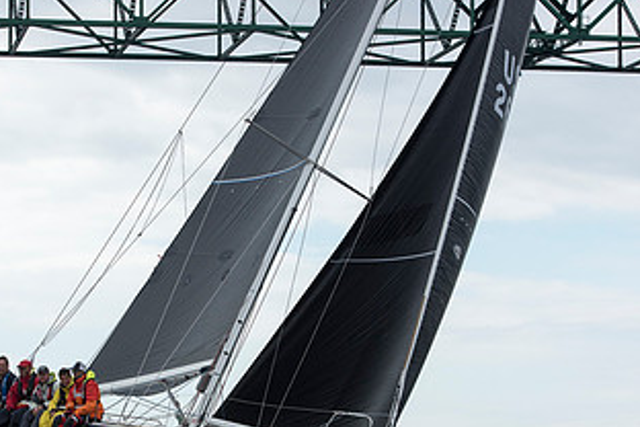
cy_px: 387
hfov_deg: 15.7
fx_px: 2311
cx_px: 178
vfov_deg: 10.5
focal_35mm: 130
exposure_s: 1/800
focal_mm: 70
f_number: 9
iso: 250
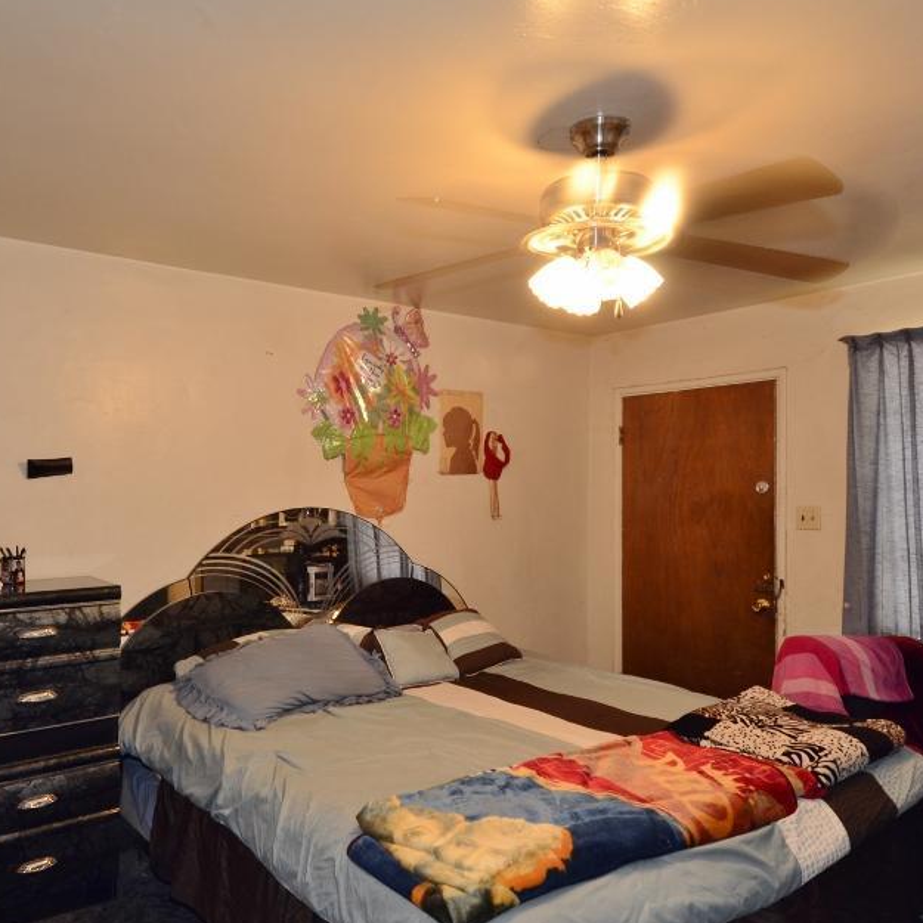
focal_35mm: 25
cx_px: 360
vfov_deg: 62.9
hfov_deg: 62.3
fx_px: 754
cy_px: 487
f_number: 5.6
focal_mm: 12
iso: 400
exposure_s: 1/8
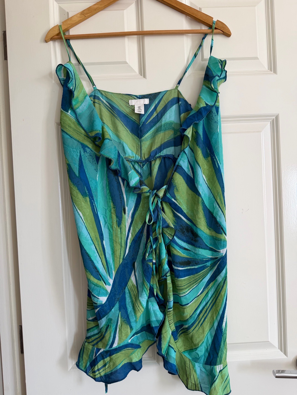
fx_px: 275
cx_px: 148
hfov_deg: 56.8
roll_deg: +1.8
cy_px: 198
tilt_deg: -0.6
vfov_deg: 71.6
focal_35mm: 24
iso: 100
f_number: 1.78
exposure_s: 1/121
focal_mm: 6.76
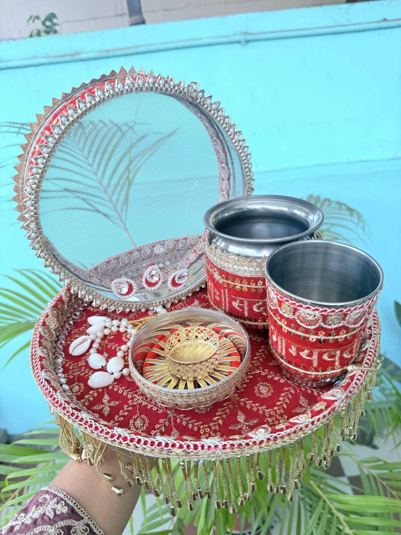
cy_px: 268
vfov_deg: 71.6
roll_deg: +6.7
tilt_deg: -28.0
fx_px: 371
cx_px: 200
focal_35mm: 24
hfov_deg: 56.8
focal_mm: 6.76
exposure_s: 1/100
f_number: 1.78
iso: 160
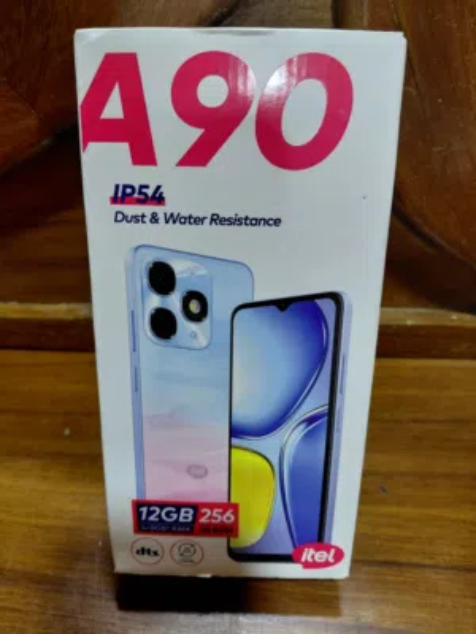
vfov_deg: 69.4
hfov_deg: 54.9
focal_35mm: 25
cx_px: 238
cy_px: 317
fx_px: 458
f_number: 1.8
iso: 250
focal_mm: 4.69
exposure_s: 1/60
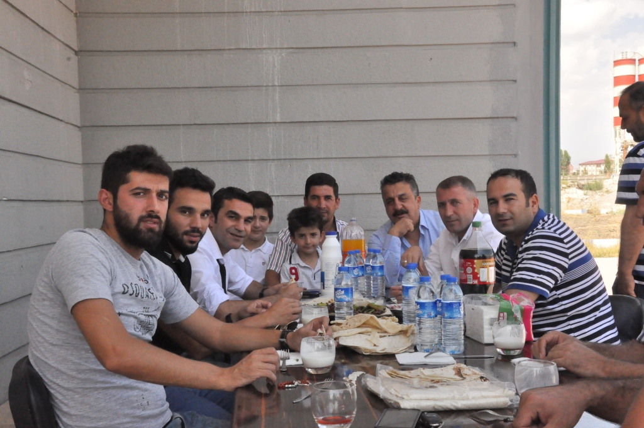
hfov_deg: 41.2
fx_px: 858
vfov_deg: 28.0
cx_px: 322
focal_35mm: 48
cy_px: 214
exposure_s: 1/800
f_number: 14
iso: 3200
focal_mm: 32
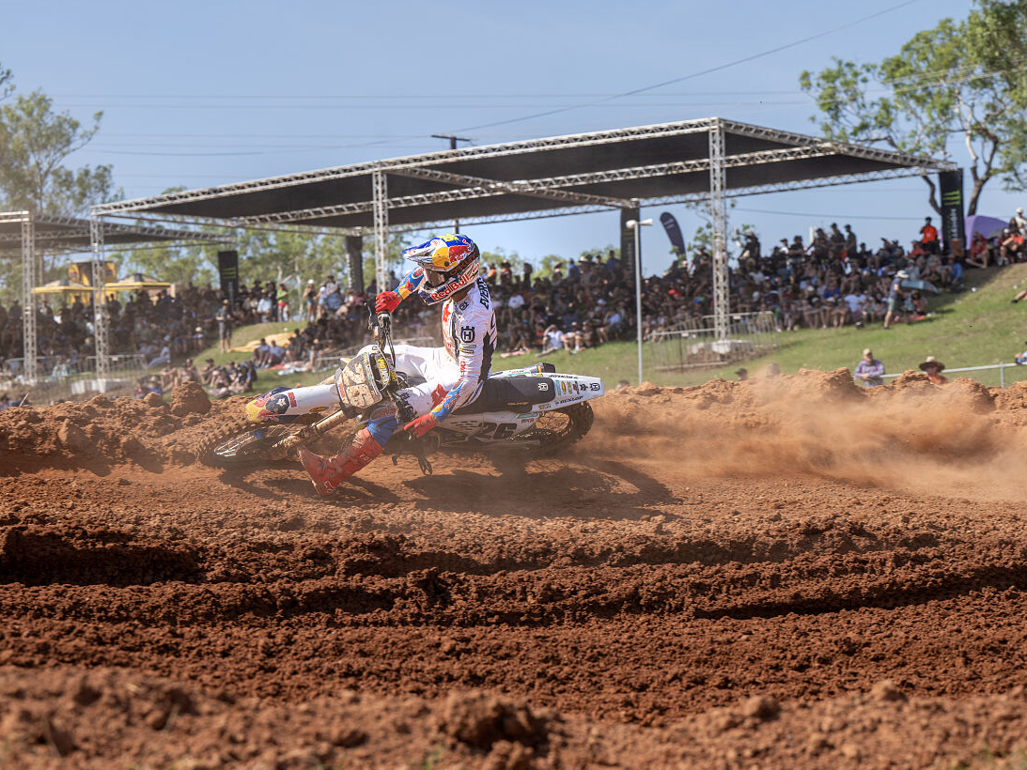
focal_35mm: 98
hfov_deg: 20.0
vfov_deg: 15.1
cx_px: 527
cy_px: 386
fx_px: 2908
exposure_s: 1/1600
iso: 200
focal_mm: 90
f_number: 5
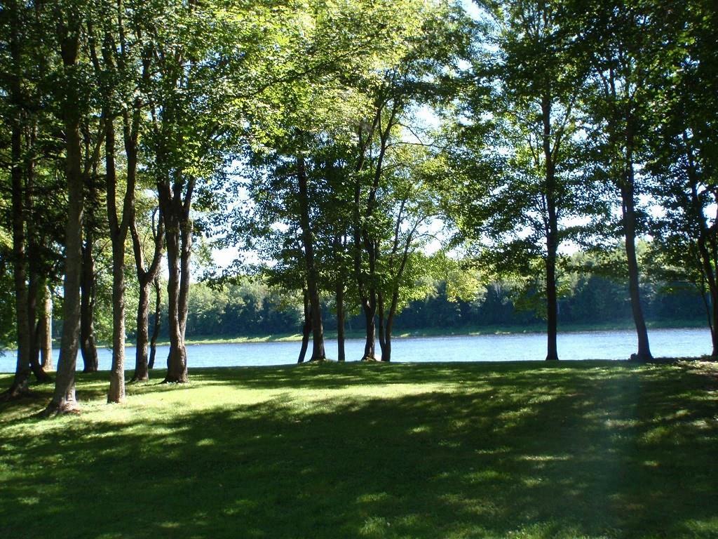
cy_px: 270
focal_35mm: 36
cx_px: 359
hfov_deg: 51.4
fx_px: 747
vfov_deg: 39.7
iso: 64
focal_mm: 6.53
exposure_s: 1/80
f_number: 4.1
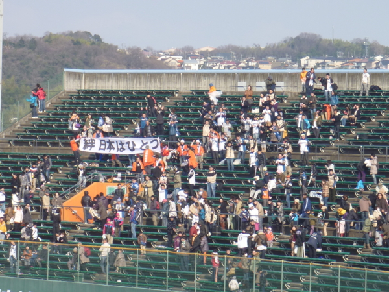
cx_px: 194
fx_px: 2551
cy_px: 146
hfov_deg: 8.7
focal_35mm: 227
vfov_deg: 6.5
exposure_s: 1/200
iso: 80
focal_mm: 25.2
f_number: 5.9
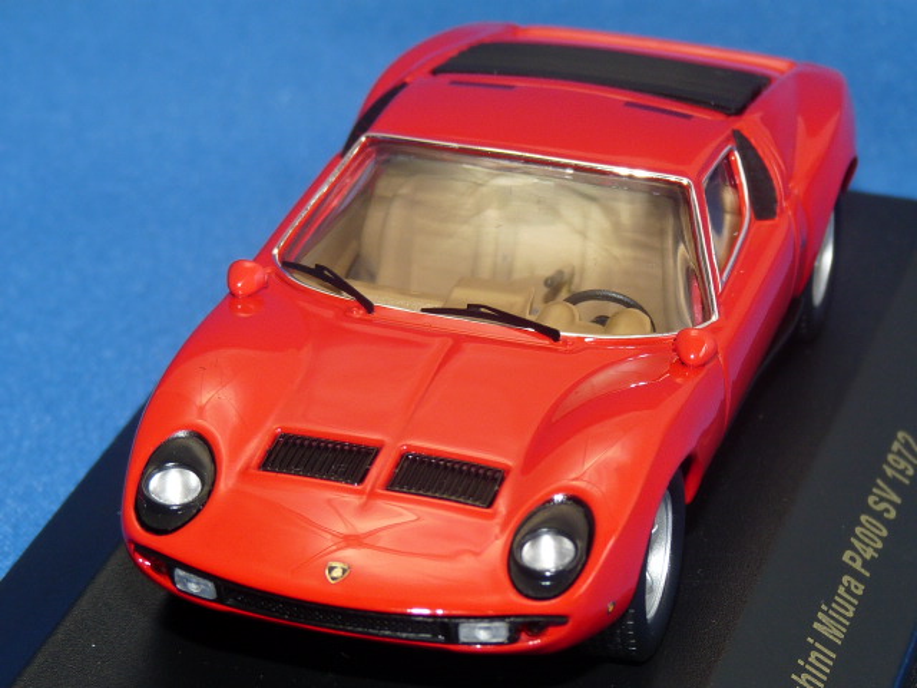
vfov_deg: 10.0
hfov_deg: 13.3
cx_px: 458
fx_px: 3947
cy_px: 344
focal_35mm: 149
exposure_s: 1/40
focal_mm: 14.9
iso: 100
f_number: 3.4
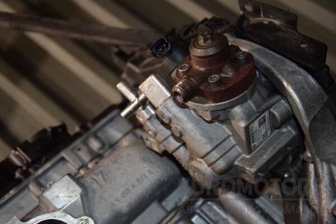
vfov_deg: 23.8
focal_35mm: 57
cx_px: 168
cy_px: 112
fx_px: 532
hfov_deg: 35.1
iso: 800
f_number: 5
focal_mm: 38
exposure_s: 1/60
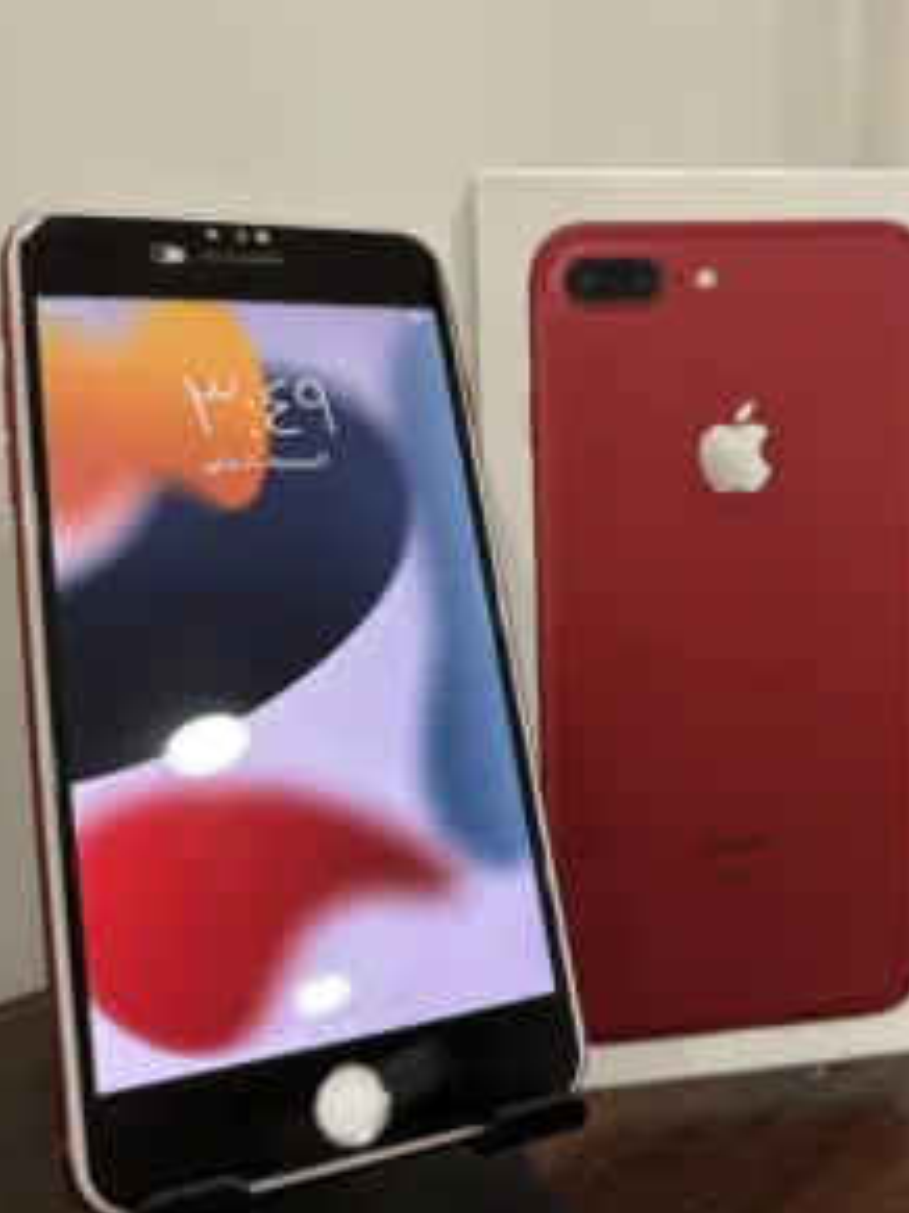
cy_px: 525
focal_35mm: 33
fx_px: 1156
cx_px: 575
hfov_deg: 42.6
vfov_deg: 55.2
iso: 250
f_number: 1.78
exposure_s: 1/50
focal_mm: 6.86
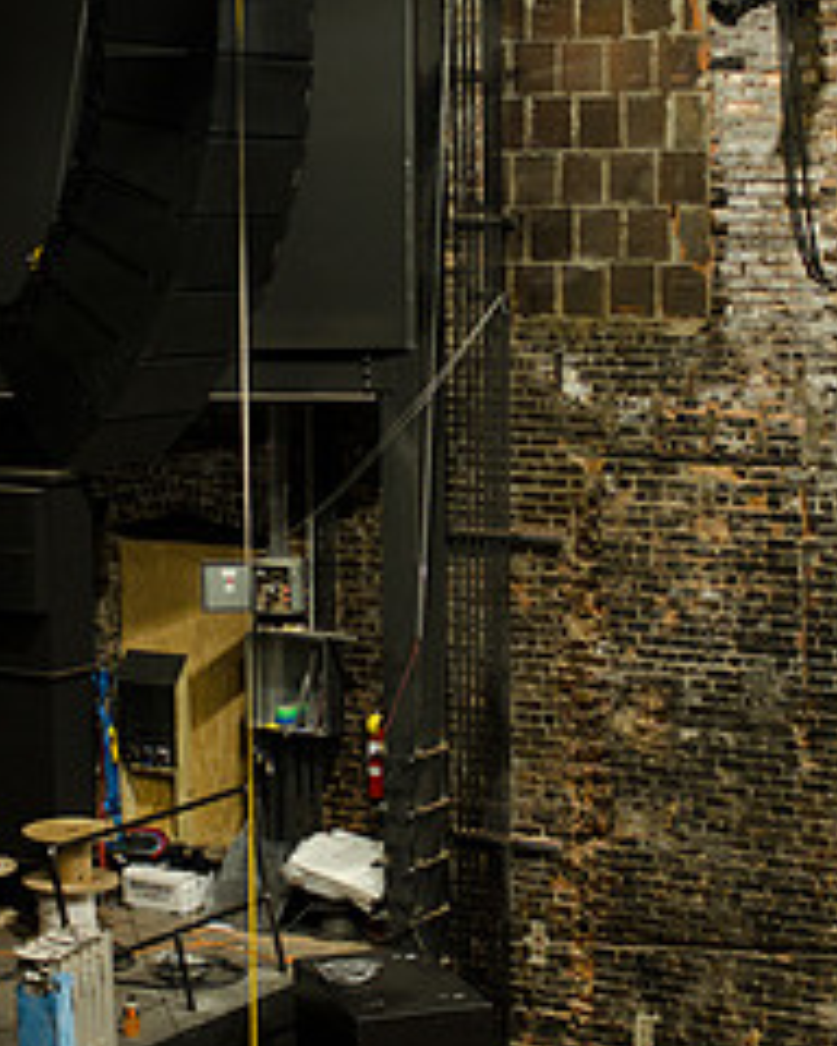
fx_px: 2446
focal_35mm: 79
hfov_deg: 19.4
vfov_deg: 24.1
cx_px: 405
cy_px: 449
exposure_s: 1/160
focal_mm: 30
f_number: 2.2
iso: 1000
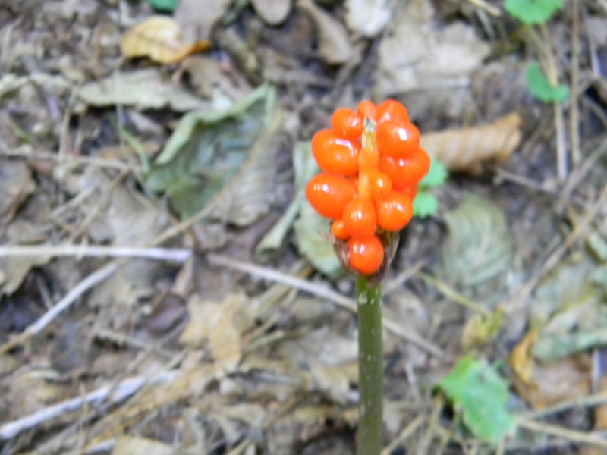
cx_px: 304
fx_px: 1455
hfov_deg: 23.6
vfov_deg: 17.8
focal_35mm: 83
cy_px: 228
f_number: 4.5
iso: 400
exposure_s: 1/3
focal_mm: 15.1
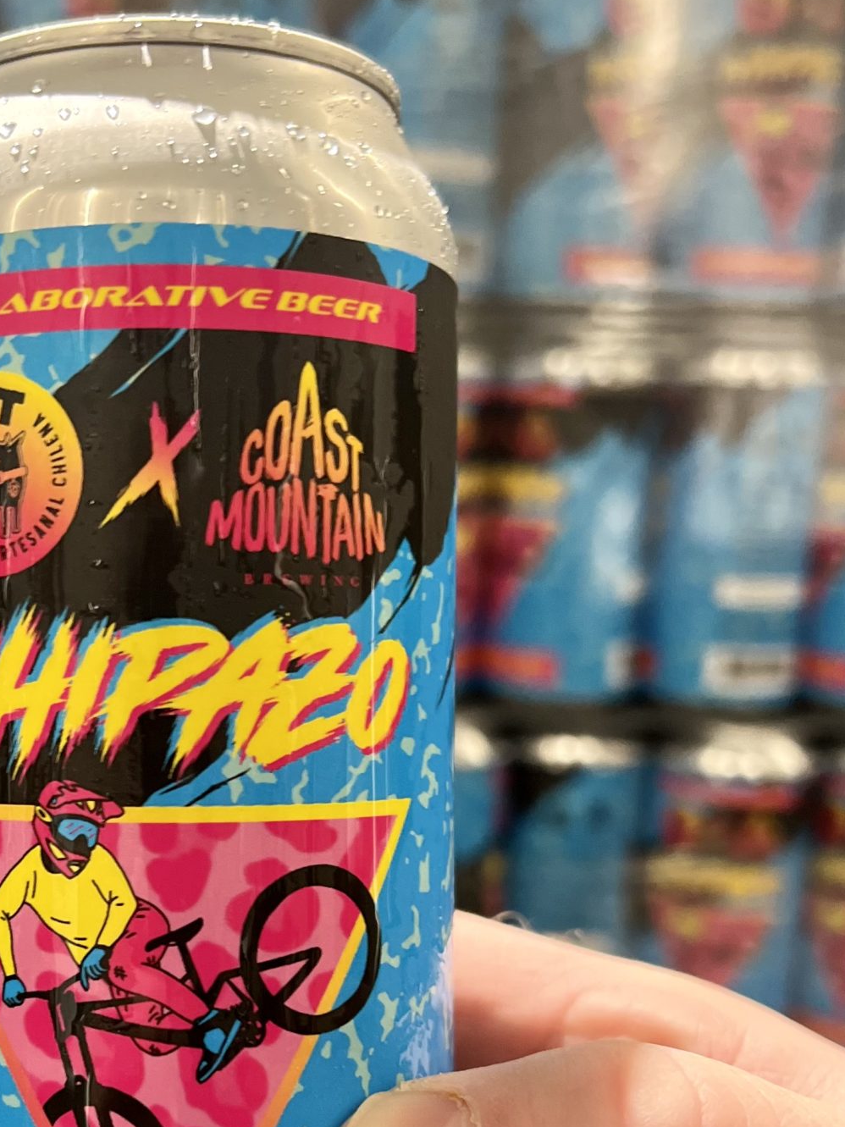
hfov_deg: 28.5
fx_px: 1628
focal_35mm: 50
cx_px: 183
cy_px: 780
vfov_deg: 37.6
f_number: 1.5
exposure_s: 1/60
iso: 320
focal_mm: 5.7
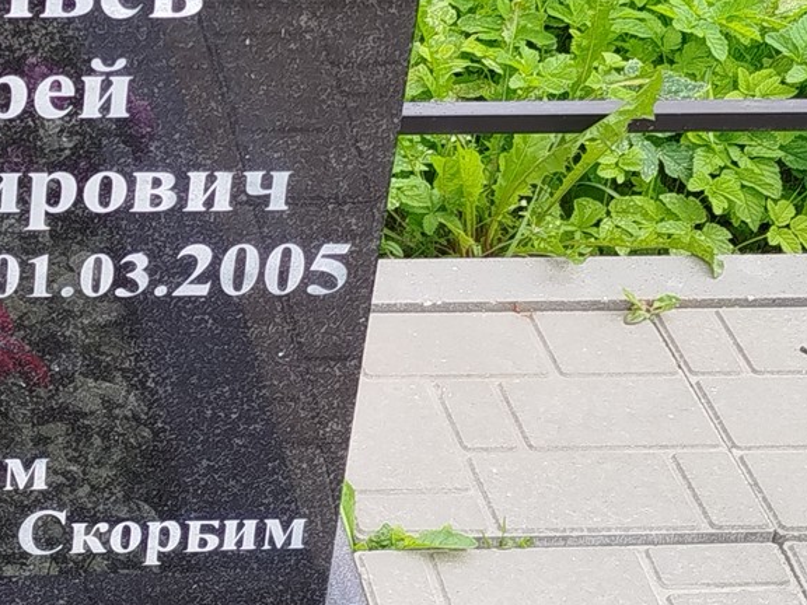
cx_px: -14
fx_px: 2798
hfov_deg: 16.1
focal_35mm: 120
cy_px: 188
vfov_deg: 12.3
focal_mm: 5.31
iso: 50
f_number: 1.7
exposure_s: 1/222
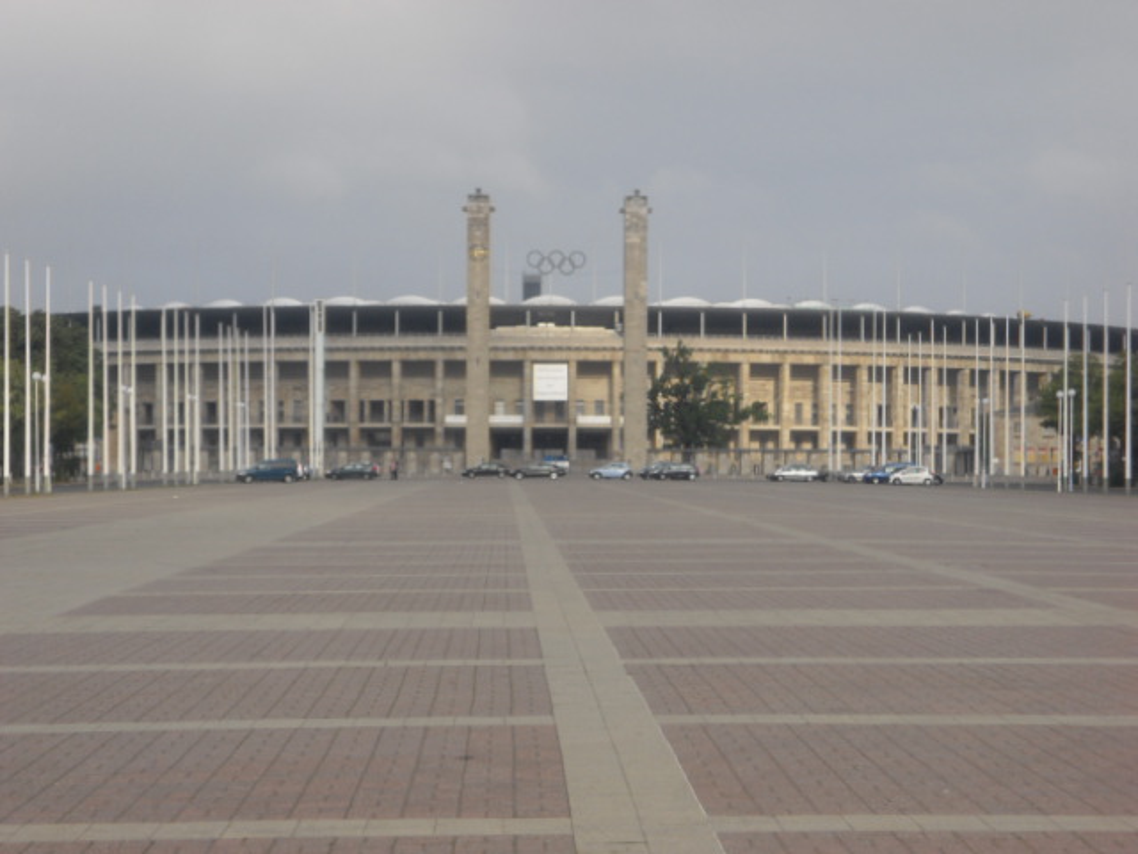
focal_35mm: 95
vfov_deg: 15.6
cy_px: 427
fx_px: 3123
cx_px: 569
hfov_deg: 20.7
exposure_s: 1/250
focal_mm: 15.81
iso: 64
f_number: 5.4
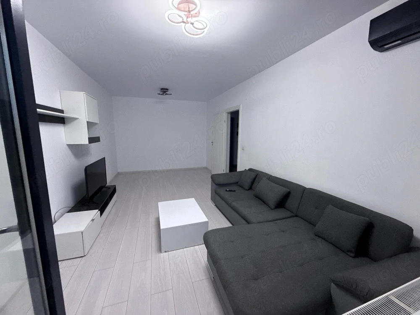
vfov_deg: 85.7
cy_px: 158
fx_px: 170
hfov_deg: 102.1
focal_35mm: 14
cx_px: 210
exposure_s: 1/60
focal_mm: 2.22
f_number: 2.2
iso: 500
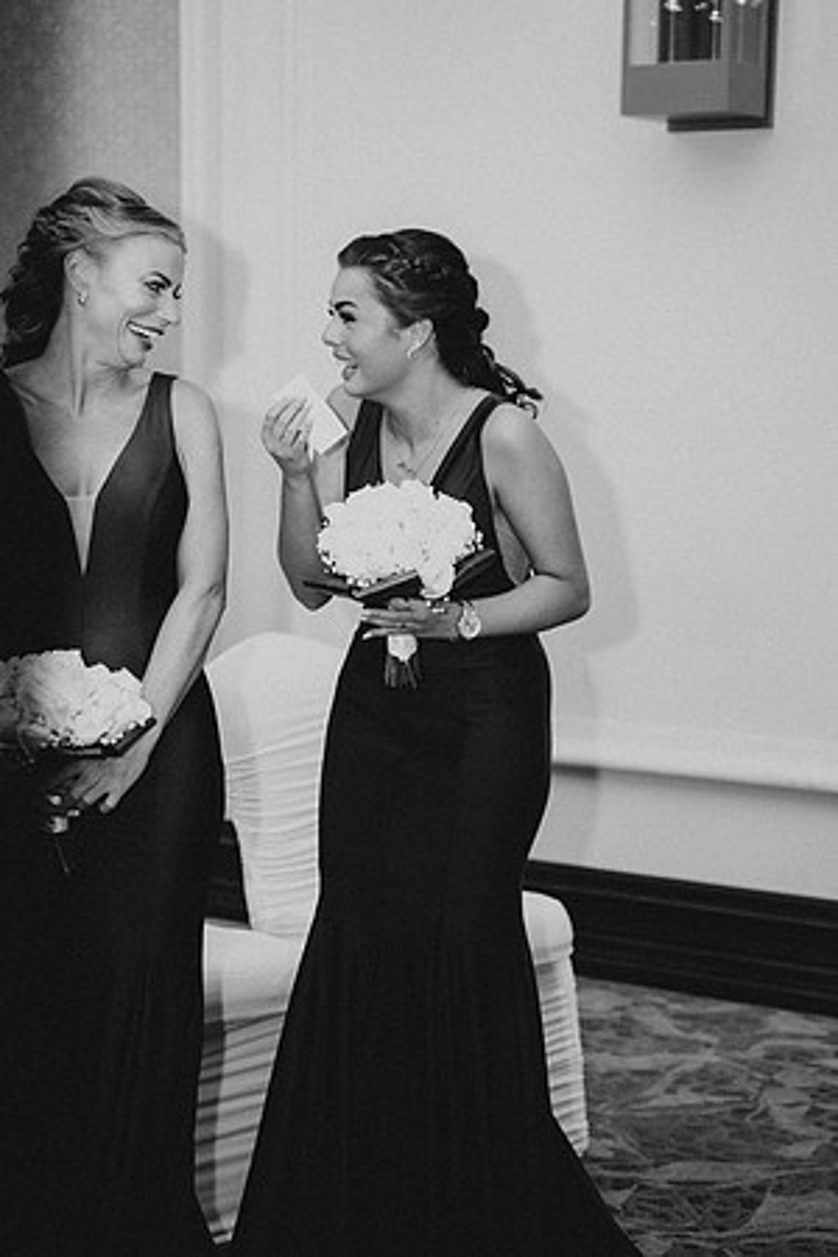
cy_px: 628
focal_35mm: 75
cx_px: 419
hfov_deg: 18.2
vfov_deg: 27.0
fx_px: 2619
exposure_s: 1/250
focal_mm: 75
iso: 2000
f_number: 3.2
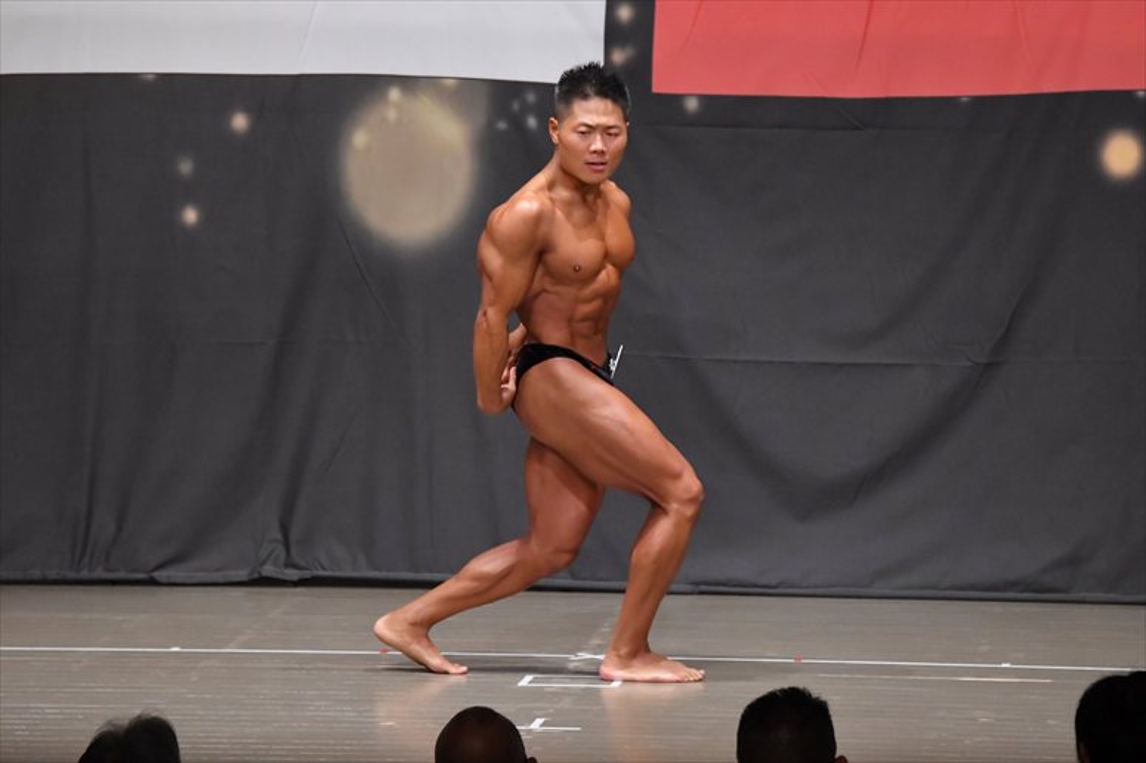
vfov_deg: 5.7
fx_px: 7636
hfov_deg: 8.6
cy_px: 382
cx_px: 573
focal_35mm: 240
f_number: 5.6
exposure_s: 1/400
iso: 6400
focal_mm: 160
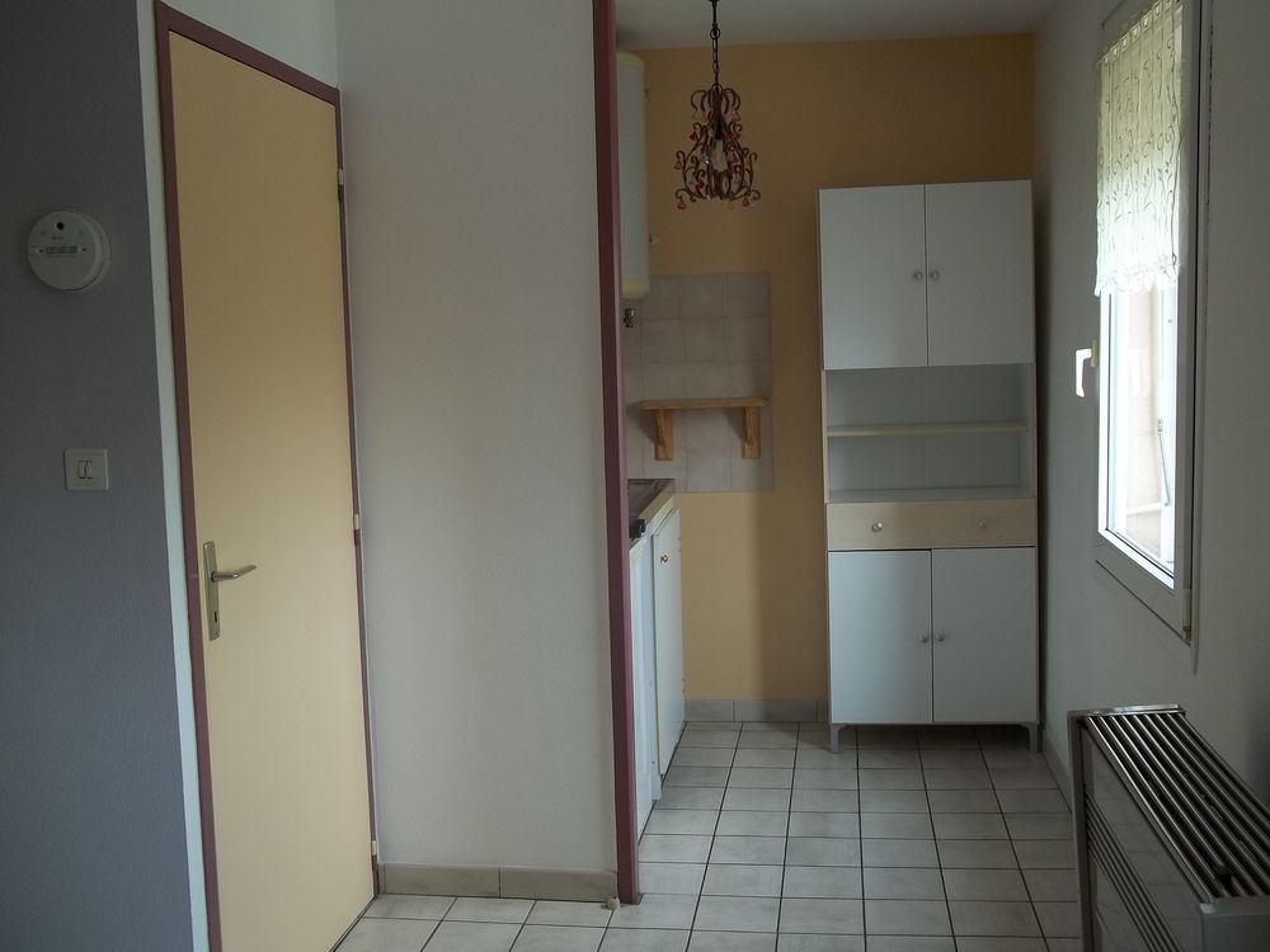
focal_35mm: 36
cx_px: 635
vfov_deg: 39.7
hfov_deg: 51.4
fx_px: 1321
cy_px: 476
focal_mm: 6.5
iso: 64
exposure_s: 1/80
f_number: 3.1
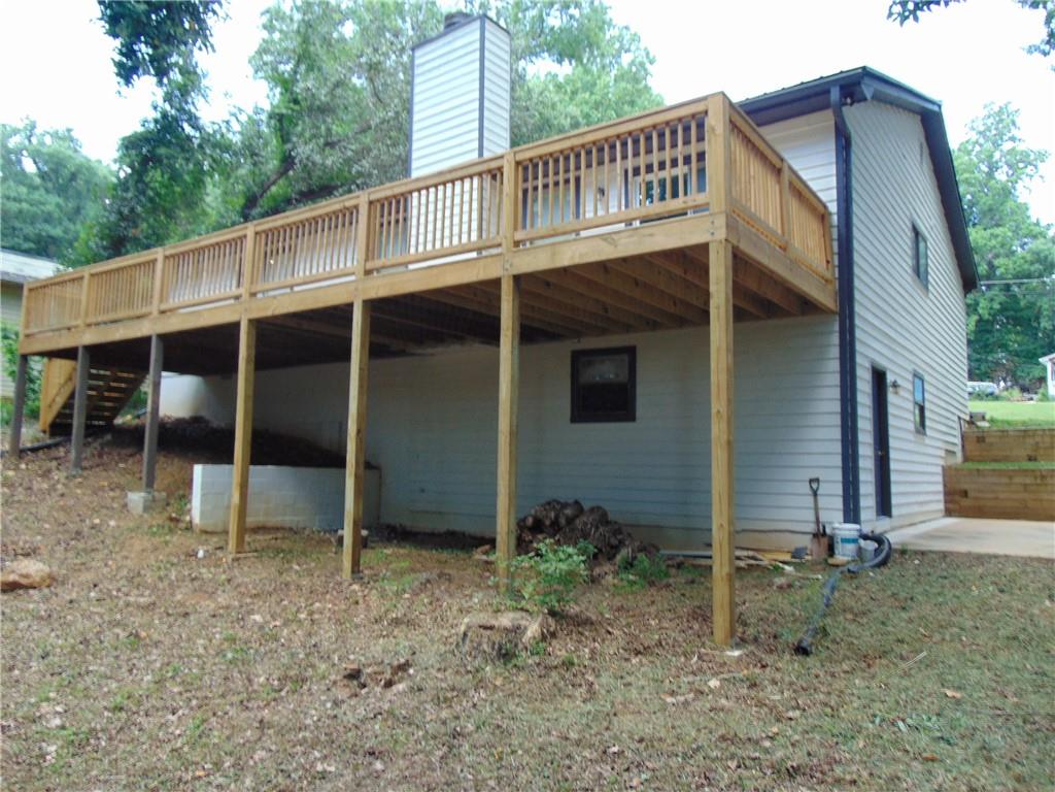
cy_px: 396
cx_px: 528
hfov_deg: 69.4
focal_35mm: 25
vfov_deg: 54.9
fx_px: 762
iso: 80
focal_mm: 4.5
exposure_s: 1/60
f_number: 3
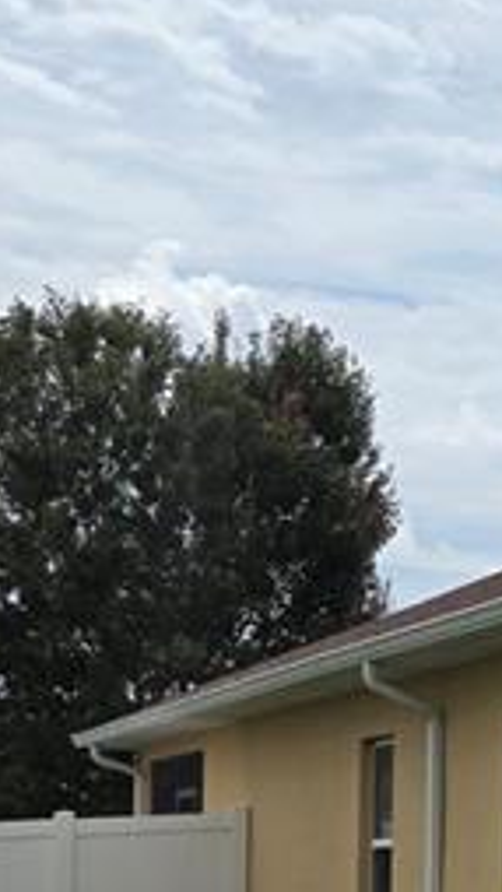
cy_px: 755
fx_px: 2388
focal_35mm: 101
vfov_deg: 20.8
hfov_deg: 9.8
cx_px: 1387
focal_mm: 5.4
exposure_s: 1/3628
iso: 25
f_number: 1.8
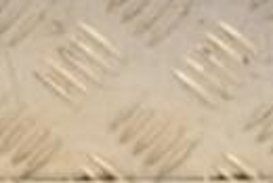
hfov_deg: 5.7
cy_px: 370
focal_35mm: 360
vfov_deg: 3.8
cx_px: 279
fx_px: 2733
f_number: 6.3
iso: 800
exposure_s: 1/200
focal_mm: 52
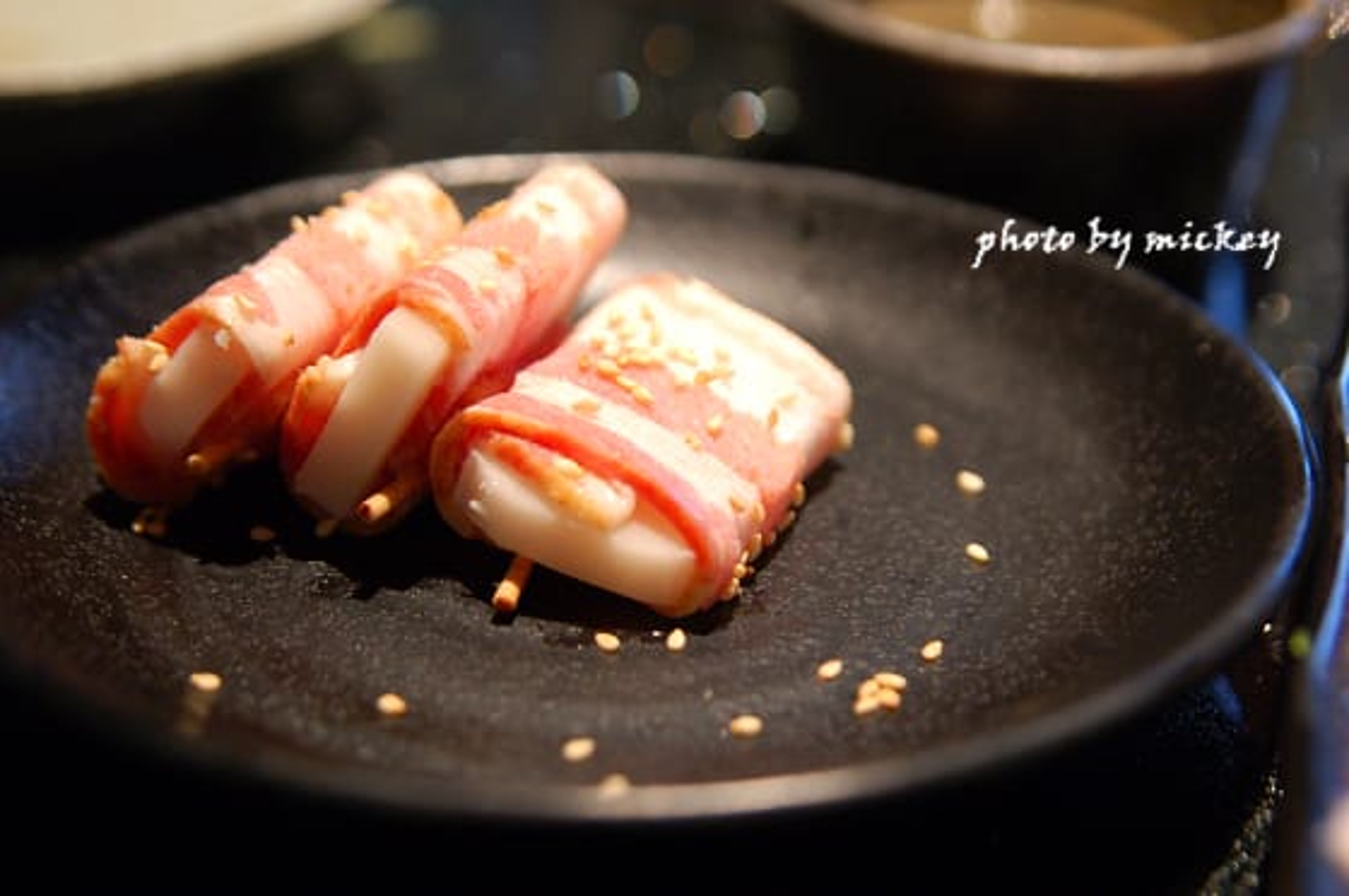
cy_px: 448
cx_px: 674
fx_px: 2470
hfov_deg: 30.5
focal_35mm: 66
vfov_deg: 20.6
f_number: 4
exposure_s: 1/15
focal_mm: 44
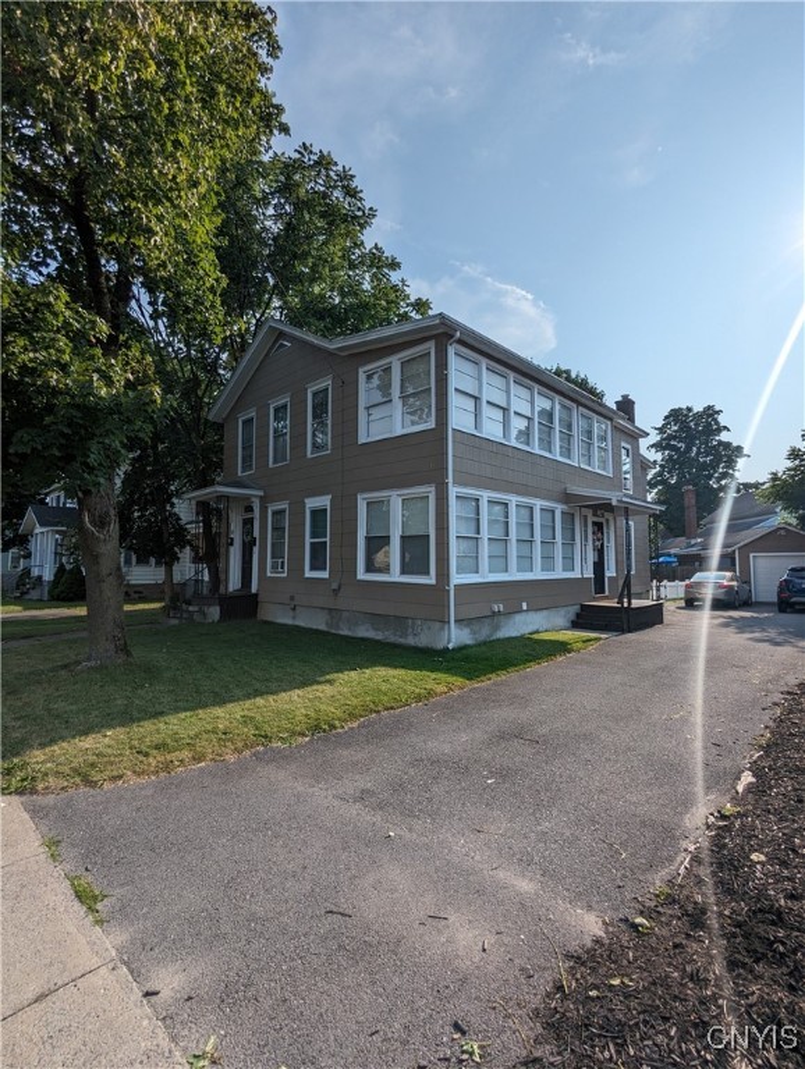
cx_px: 402
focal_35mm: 16
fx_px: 495
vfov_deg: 94.4
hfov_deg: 78.2
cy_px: 534
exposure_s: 1/4902
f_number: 2.2
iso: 53
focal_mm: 2.35
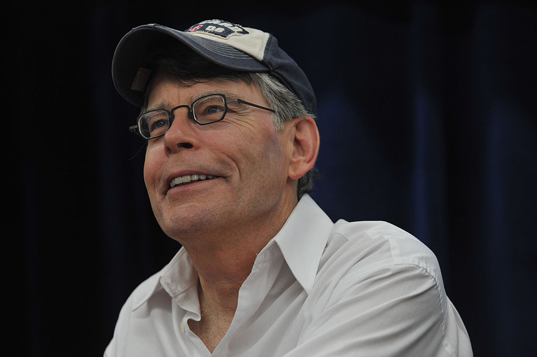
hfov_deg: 11.8
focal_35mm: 175
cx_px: 268
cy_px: 178
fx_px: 2608
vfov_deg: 7.8
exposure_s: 1/160
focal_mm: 175
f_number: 5.6
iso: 1000
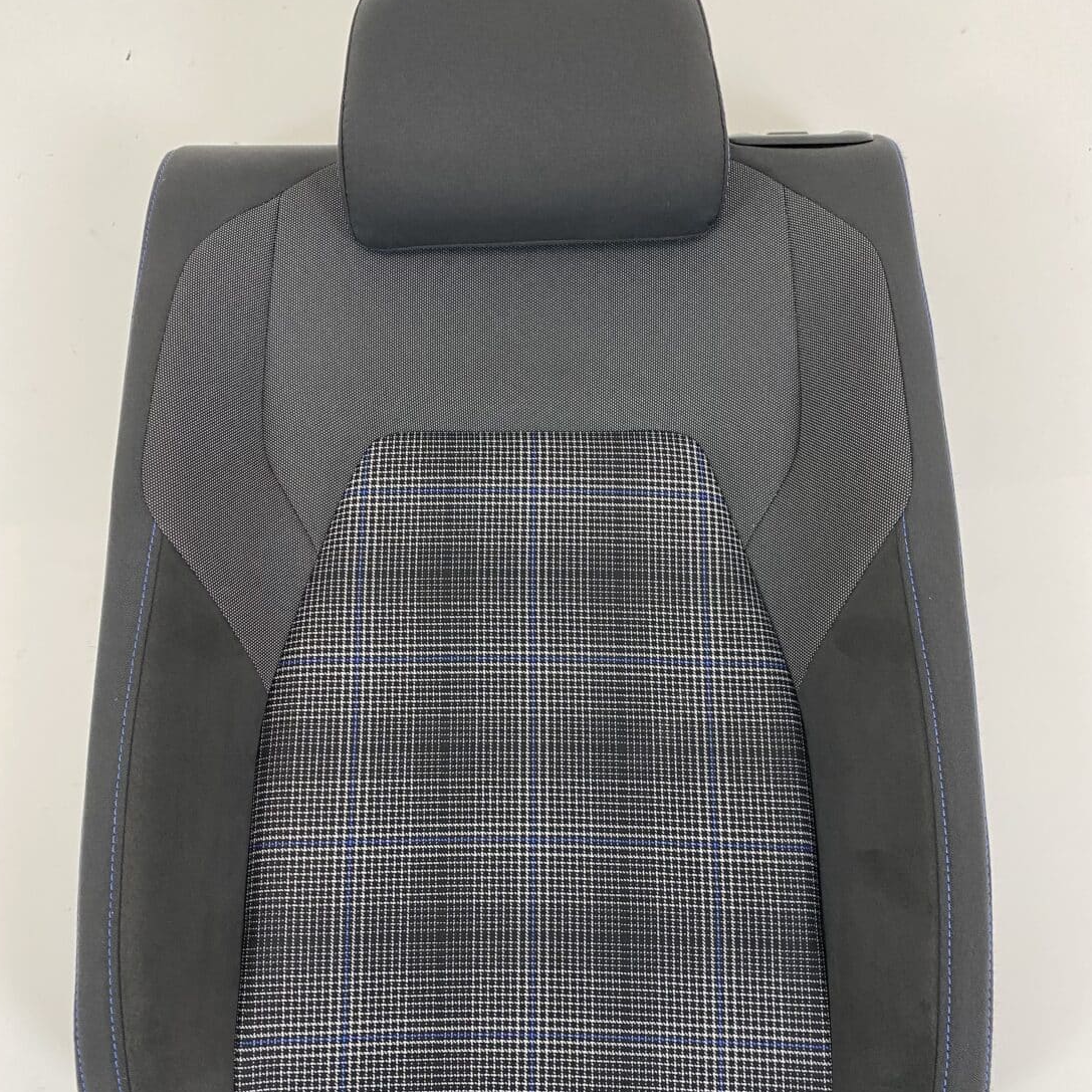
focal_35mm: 31
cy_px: 629
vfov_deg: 52.3
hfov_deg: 52.5
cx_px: 541
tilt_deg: -75.3
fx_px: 1106
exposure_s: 1/50
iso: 100
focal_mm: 4.25
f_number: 1.8
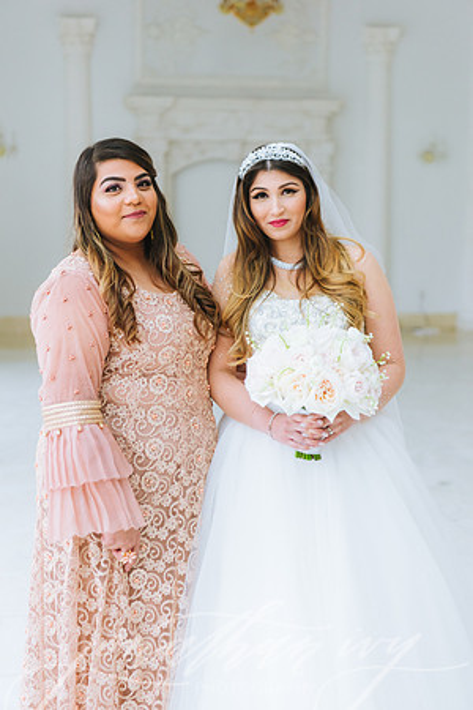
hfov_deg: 21.9
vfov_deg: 32.4
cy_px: 355
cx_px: 236
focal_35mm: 62
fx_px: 1222
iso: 1000
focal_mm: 62
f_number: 2.8
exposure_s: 1/320
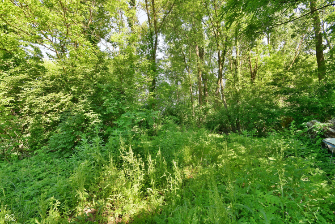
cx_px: 168
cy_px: 112
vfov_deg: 77.4
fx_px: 140
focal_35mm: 15
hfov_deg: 100.4
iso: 100
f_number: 10
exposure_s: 1/13
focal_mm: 10
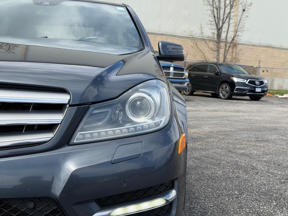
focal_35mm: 48
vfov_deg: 30.3
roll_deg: -2.5
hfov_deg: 39.7
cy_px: 108
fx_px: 399
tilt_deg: -4.6
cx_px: 144
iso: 64
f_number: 1.78
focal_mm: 6.76
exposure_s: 1/2577
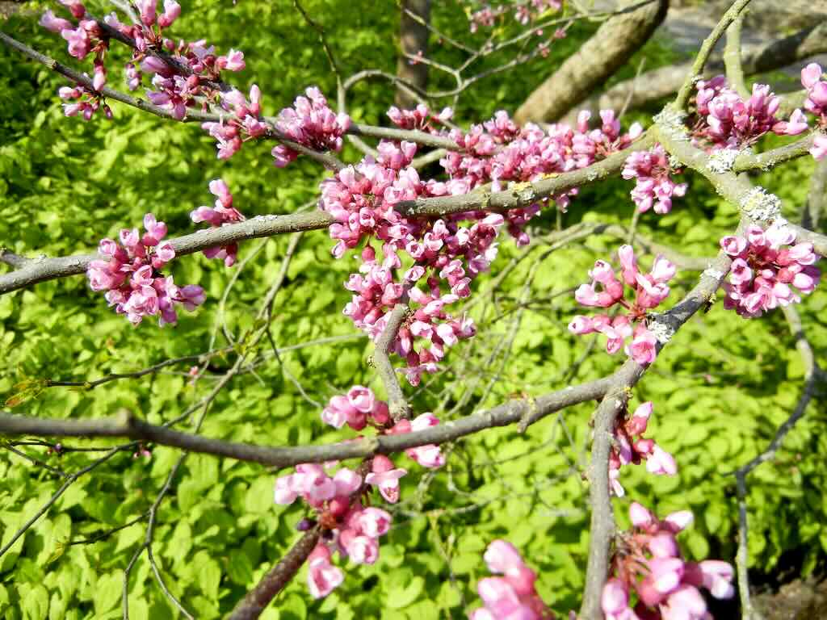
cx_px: 414
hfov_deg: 54.0
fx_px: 812
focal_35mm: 34
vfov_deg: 41.8
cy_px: 310
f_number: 3.6
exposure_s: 1/494
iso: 160
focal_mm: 6.2
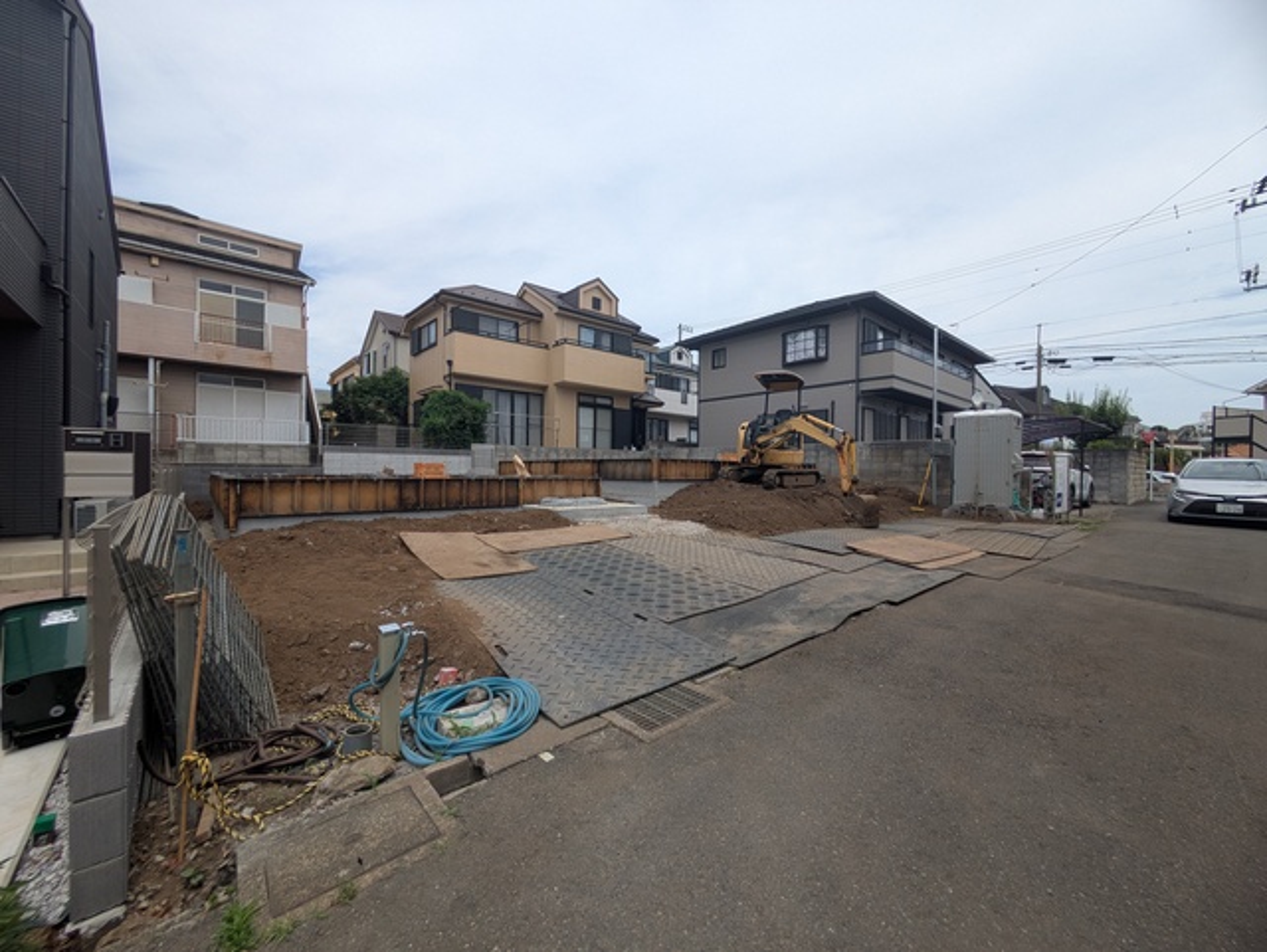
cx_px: 634
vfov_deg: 85.8
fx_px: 513
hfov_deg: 102.0
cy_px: 476
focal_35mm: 14
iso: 50
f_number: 2.2
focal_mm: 1.83
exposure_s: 1/1965
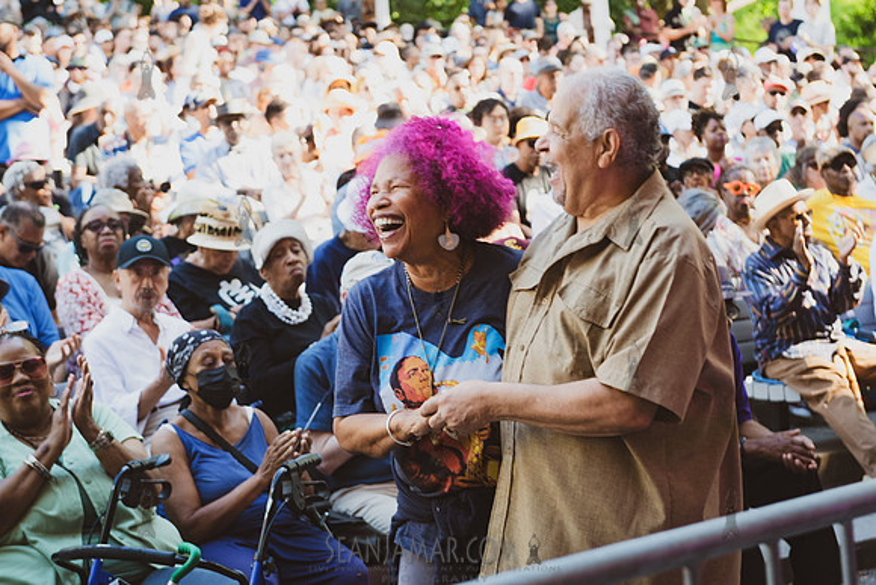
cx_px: 406
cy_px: 271
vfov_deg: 17.0
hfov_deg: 25.3
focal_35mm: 80
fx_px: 1952
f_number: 4
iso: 1000
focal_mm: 70
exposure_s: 1/320
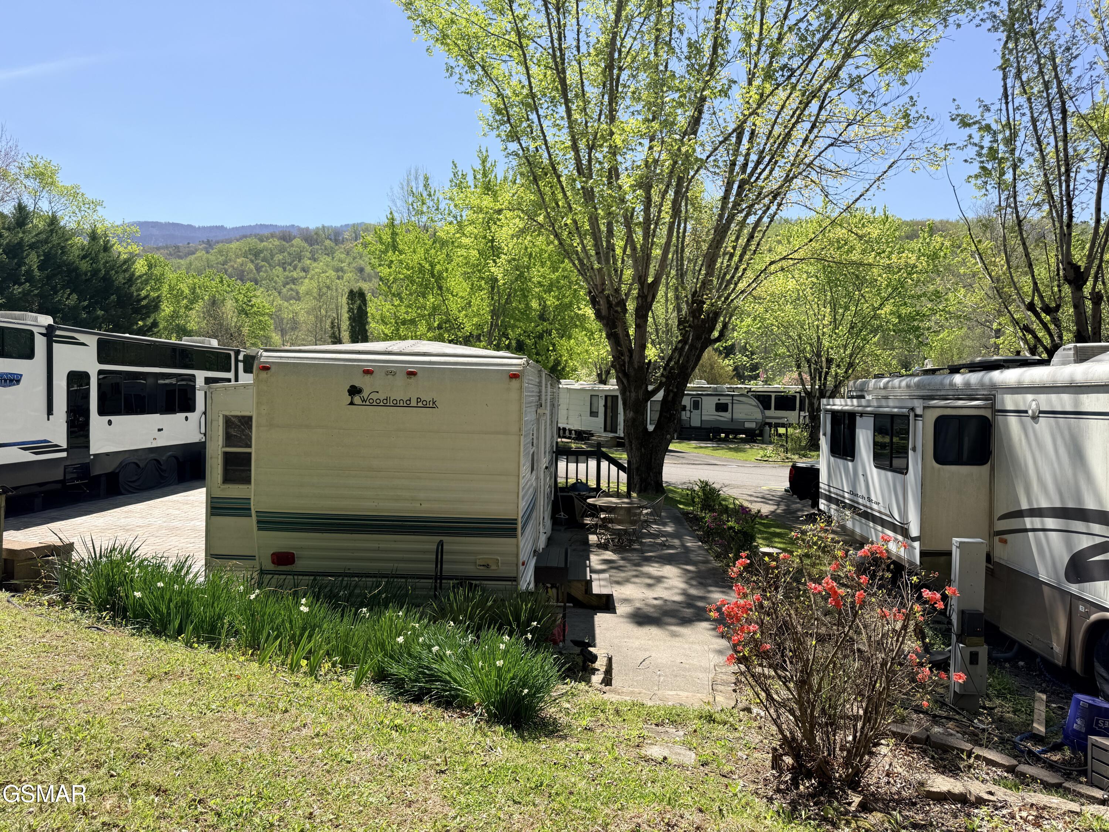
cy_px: 416
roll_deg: -1.5
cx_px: 554
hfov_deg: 71.6
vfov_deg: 56.8
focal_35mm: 24
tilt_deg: -0.9
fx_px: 769
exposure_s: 1/3279
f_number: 1.78
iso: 80
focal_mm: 6.76
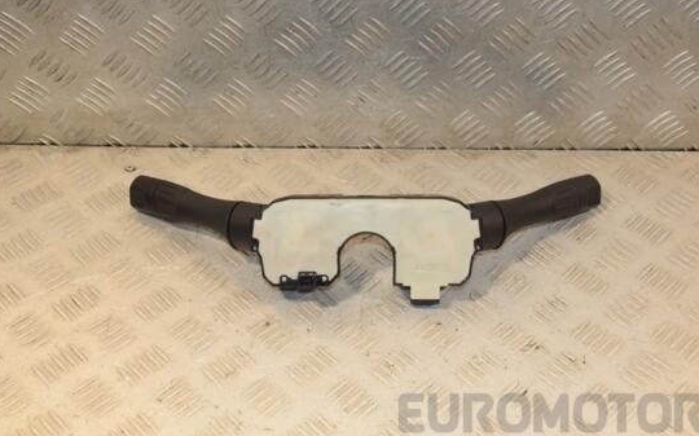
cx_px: 374
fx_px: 971
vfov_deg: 25.3
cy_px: 241
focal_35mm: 51
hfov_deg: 39.6
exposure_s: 1/200
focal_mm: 30
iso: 800
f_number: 7.1
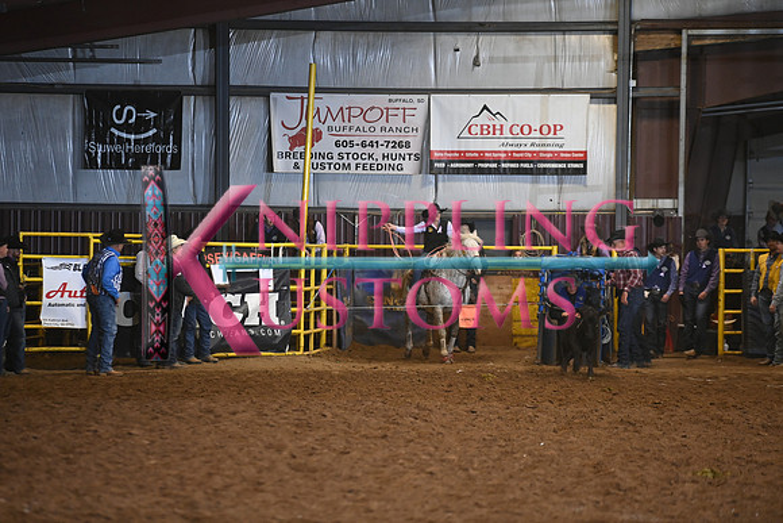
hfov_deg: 10.3
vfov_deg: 6.9
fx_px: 4351
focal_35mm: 200
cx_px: 392
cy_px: 262
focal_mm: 200
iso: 3200
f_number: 2.8
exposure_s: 1/250
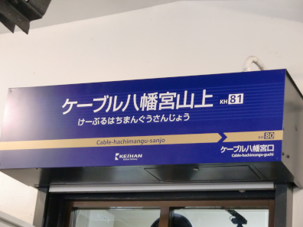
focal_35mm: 90
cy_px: 113
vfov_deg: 16.4
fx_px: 788
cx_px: 152
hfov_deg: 21.8
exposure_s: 1/30
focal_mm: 16
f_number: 4.8
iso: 400
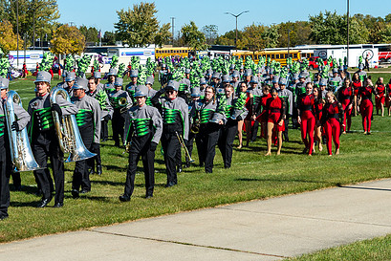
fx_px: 1010
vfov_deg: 14.7
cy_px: 107
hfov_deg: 21.9
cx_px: 153
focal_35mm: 93
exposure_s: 1/1250
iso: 320
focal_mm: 40
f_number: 8
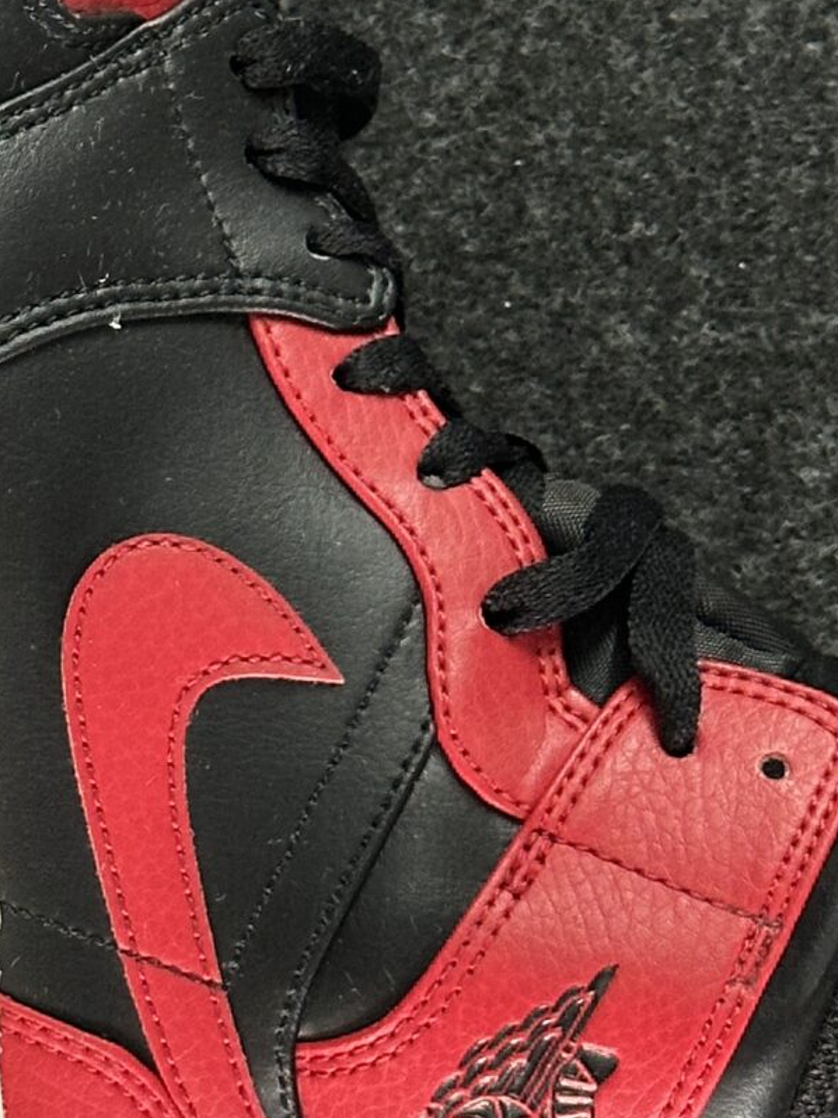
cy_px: 590
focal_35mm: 154
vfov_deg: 12.8
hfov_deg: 9.5
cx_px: -209
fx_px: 4973
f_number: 1.78
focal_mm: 6.86
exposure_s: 1/36
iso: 250
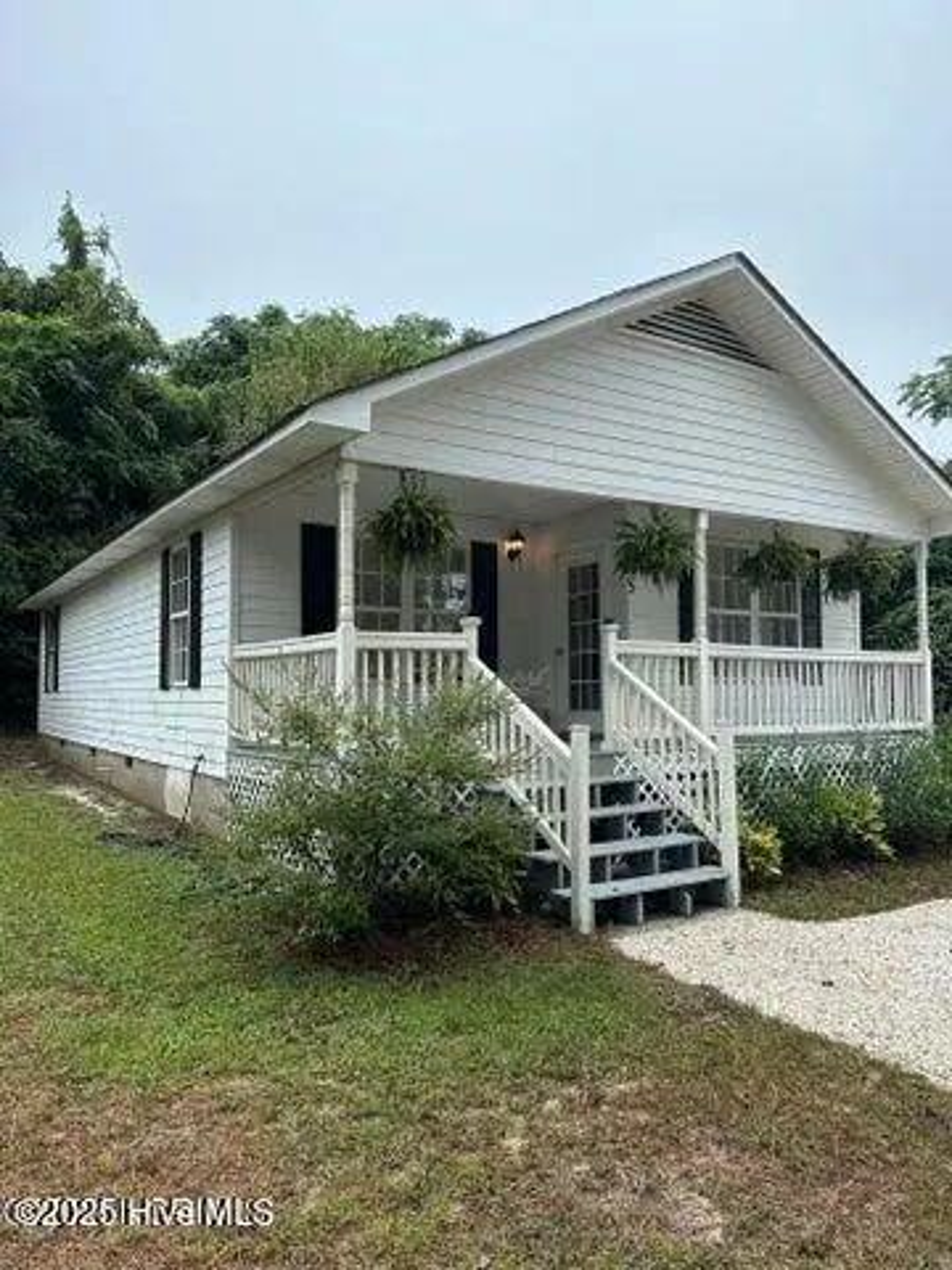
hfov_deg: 56.8
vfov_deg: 71.6
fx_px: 880
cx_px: 476
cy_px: 635
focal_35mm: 24
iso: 80
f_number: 1.78
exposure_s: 1/1119
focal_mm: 6.86
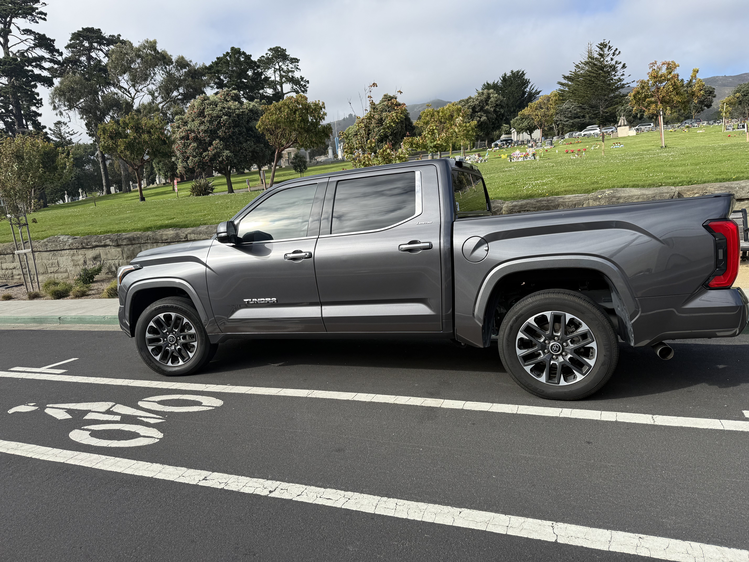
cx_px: 374
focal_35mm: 24
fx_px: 519
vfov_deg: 56.8
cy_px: 281
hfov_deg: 71.6
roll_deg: +6.0
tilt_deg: -8.5
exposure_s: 1/2907
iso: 80
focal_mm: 6.76
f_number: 1.78
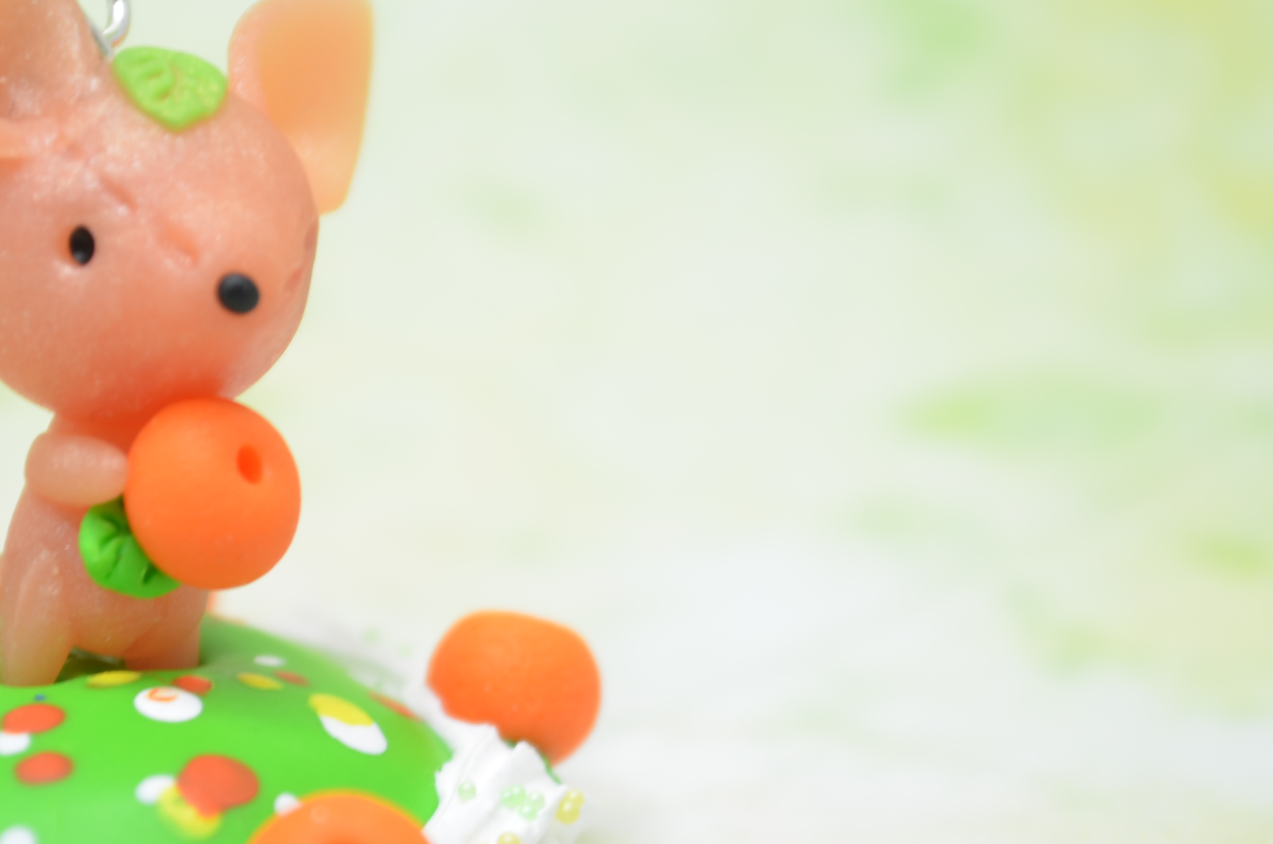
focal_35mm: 141
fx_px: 4971
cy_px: 469
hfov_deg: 14.6
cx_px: 588
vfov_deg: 9.7
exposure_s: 1/25
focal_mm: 55
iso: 100
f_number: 5.6
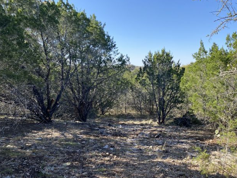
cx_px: 147
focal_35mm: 34
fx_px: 233
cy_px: 112
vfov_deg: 41.5
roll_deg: +0.5
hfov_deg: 53.4
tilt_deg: -10.8
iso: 32
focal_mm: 4.25
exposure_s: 1/864
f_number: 1.8
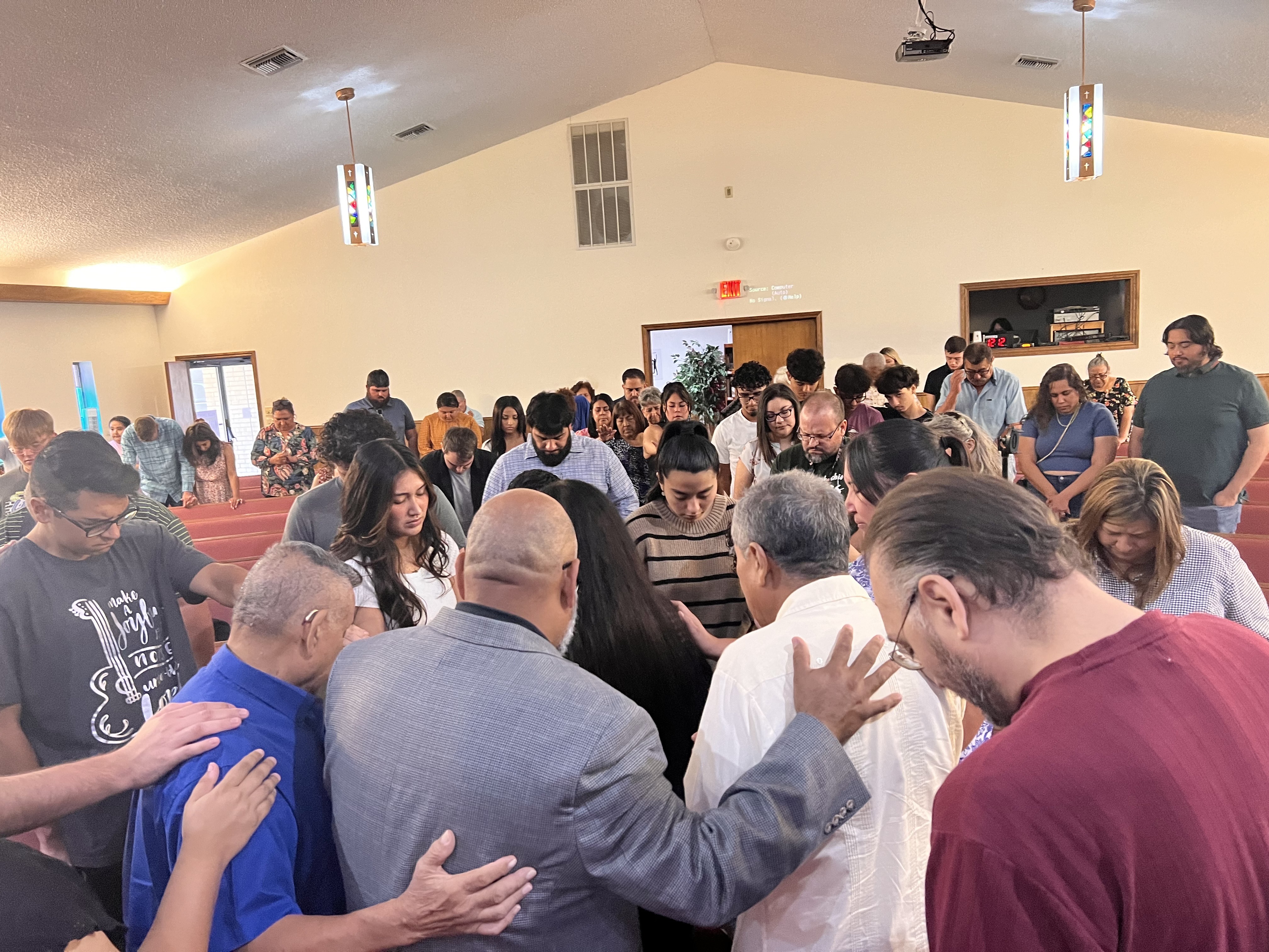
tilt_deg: -12.4
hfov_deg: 67.3
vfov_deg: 53.1
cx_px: 634
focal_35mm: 26
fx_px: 953
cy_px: 476
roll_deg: +1.6
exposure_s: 1/40
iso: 400
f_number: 1.5
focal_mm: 5.7
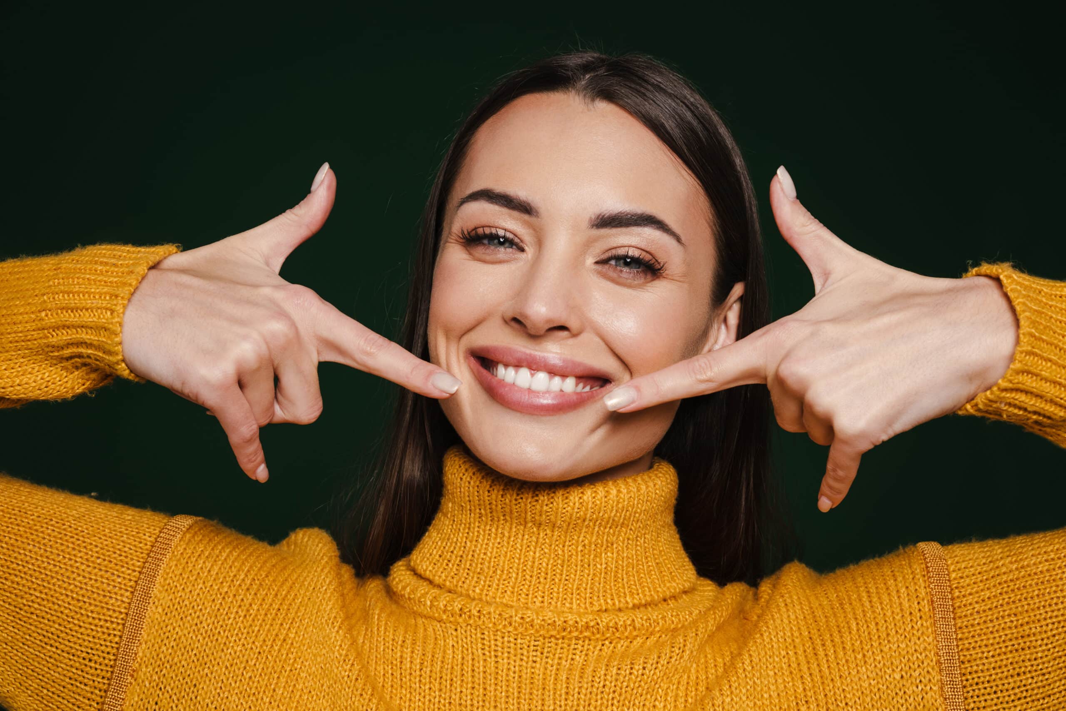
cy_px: 356
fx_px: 1629
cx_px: 533
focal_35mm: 55
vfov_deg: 24.6
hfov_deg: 36.2
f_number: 8
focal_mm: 55
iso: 500
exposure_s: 1/160
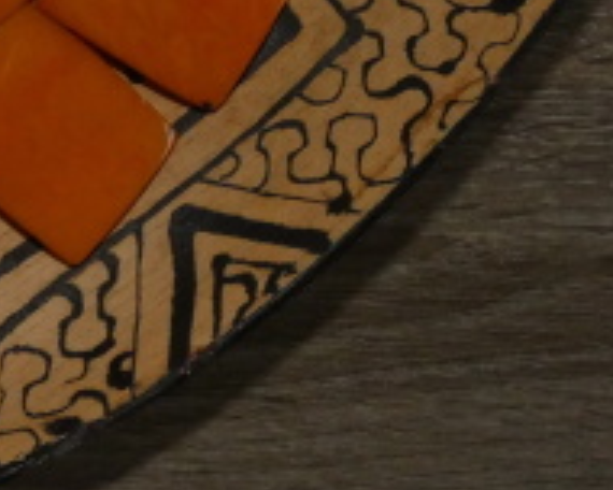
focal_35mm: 82
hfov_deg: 22.8
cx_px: 92
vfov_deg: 18.5
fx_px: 1488
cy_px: 68
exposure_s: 1/125
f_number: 3.3
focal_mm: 5.3
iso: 500
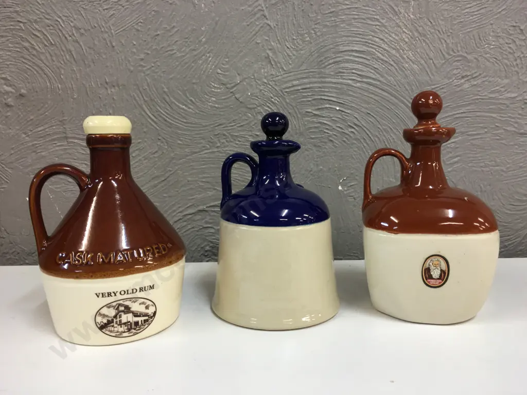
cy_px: 198
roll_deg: +0.9
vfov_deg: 48.2
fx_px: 442
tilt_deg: -5.8
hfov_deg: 61.7
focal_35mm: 29
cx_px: 264
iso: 32
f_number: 2.2
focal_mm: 4.15
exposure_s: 1/17
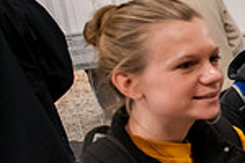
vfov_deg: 14.7
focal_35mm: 93
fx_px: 633
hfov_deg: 17.1
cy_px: 107
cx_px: 469
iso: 2000
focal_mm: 24
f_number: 3.2
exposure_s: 1/160
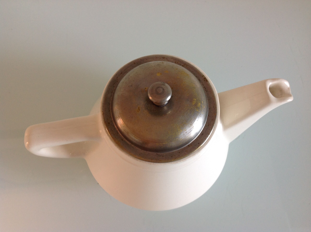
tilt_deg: -71.3
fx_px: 314
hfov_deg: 52.7
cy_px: 116
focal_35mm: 35
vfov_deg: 40.6
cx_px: 156
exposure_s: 1/17
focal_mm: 4.28
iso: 50
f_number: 2.4
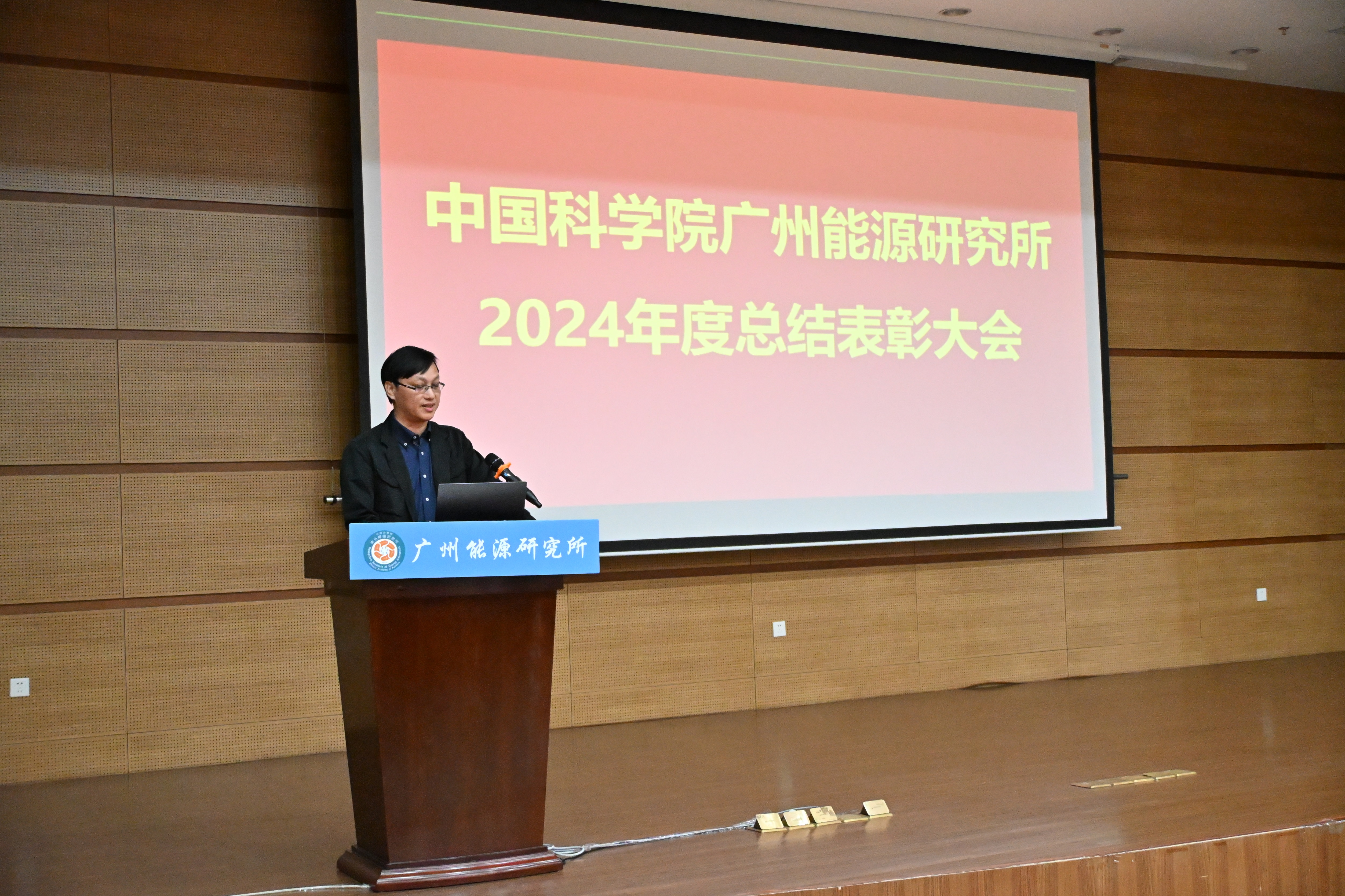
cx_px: 672
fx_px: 1793
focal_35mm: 48
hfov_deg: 41.1
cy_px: 448
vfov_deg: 28.1
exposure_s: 1/100
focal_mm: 32
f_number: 4
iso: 8000
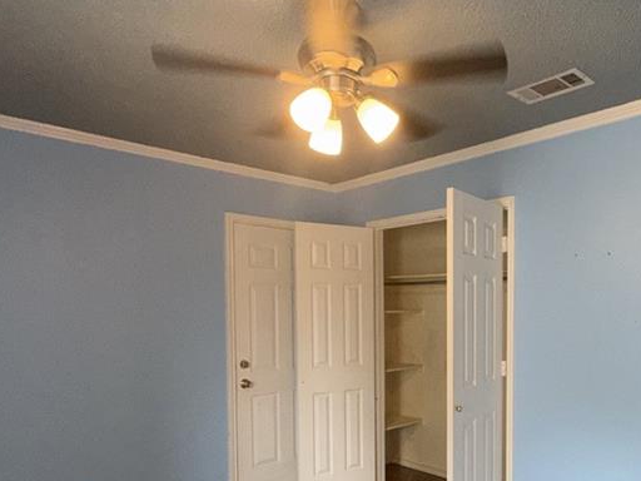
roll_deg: -0.1
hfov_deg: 62.2
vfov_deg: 48.7
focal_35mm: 28
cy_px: 331
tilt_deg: -1.8
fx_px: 518
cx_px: 414
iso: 80
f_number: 2.2
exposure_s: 1/73
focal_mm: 2.22
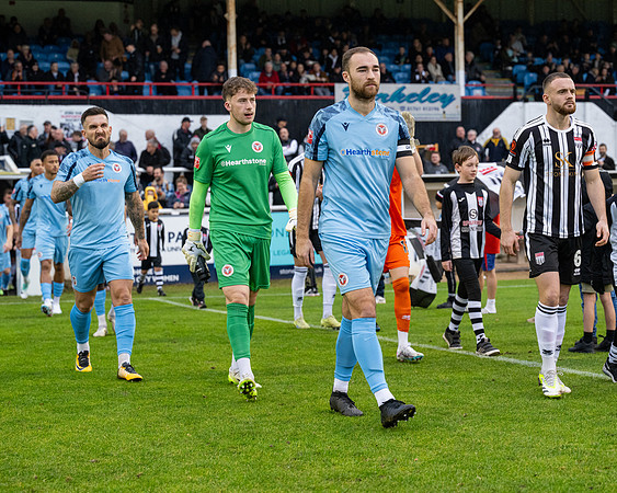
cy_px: 246
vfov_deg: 19.4
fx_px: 1439
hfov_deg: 24.2
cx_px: 327
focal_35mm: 79
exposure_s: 1/400
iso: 2000
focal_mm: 70
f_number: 4
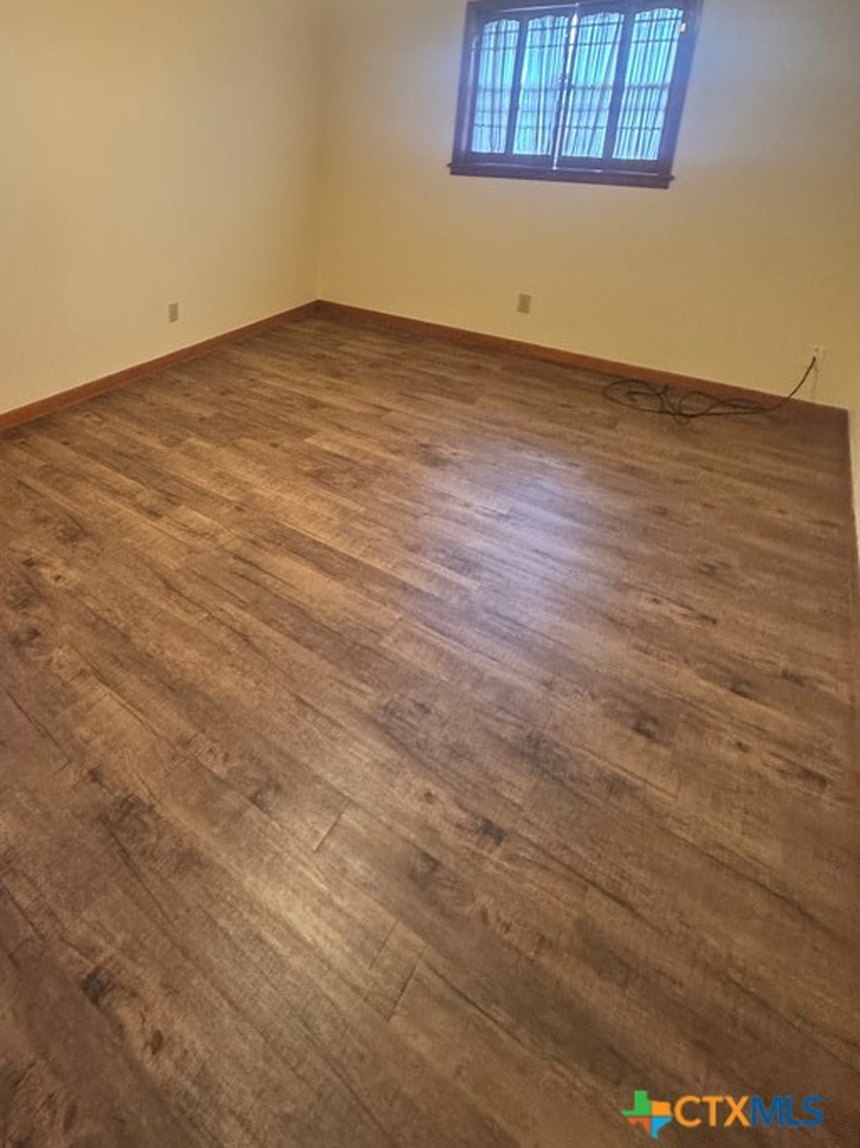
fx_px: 696
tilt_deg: -14.7
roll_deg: +0.2
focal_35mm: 21
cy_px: 311
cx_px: 218
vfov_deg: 74.3
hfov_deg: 60.1
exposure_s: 1/60
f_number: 2.2
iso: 400
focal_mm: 2.22
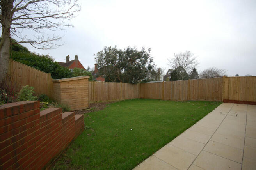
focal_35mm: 15
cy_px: 85
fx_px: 107
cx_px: 128
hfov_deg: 100.4
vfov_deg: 77.2
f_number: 5.6
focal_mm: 10
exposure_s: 1/125
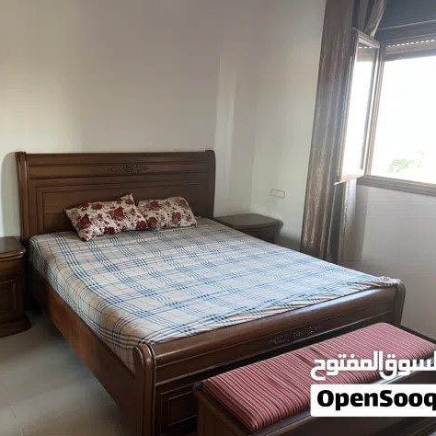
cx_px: 172
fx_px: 442
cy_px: 218
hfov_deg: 52.1
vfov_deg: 52.5
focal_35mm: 31
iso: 400
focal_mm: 5.7
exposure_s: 1/60
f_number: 1.5
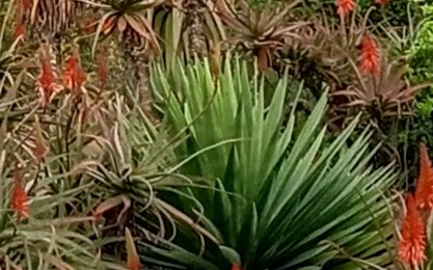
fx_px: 3043
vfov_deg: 5.1
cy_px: -69
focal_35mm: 258
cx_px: -66
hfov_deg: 8.1
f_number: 1.8
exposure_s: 1/123
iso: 106
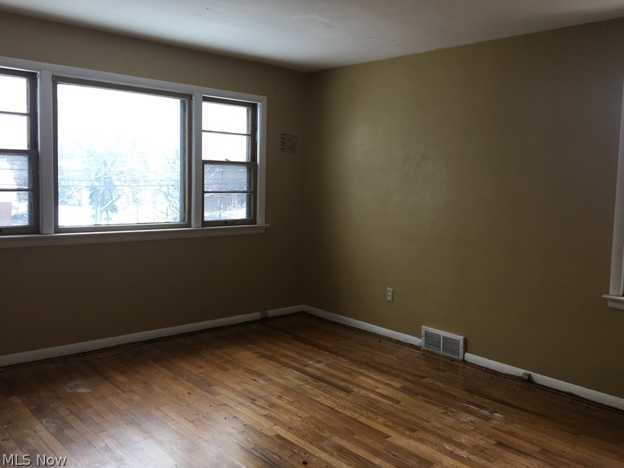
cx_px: 332
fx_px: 559
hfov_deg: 58.3
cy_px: 220
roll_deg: -2.1
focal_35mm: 31
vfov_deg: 45.4
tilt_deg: -4.1
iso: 32
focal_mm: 4.15
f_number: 2.2
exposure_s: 1/100
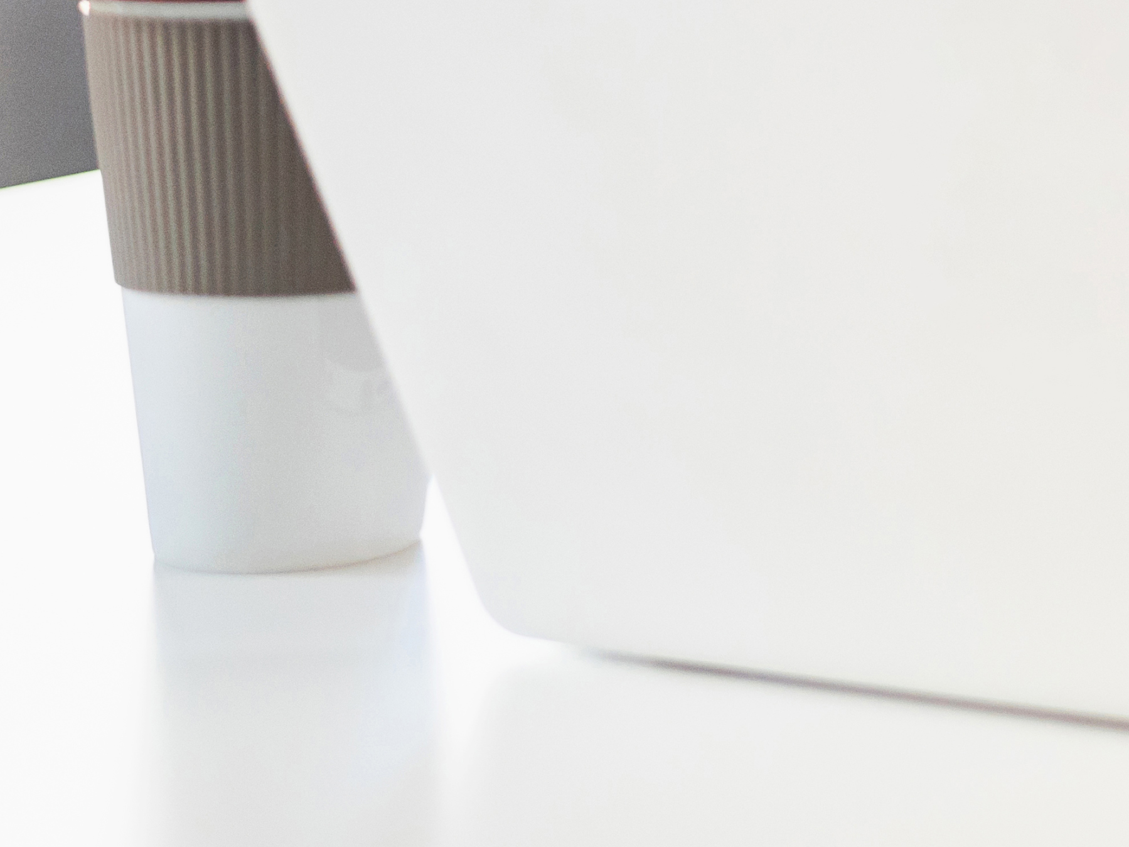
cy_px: -558
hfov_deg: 11.1
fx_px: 5283
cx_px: 2223
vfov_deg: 8.9
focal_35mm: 162
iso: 400
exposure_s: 1/320
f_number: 1.4
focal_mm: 35
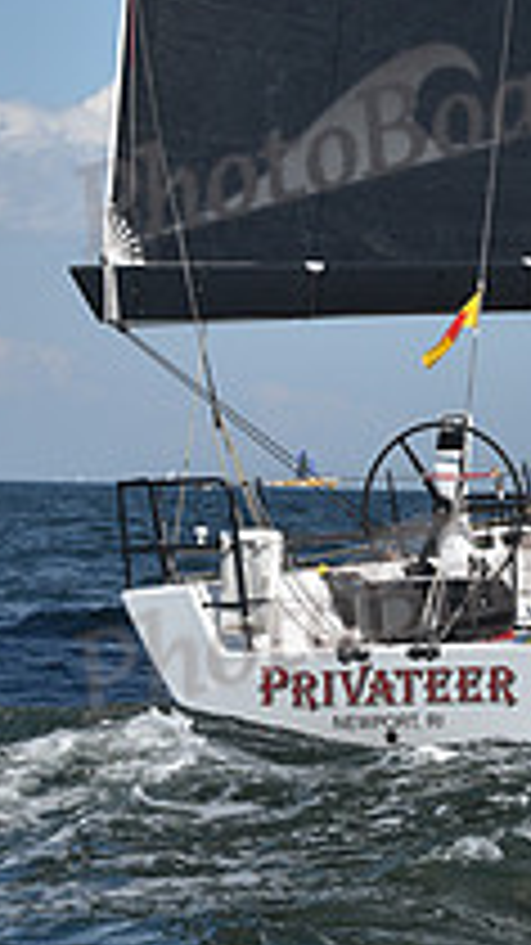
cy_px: 308
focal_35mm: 203
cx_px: 945
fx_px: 5085
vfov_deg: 10.6
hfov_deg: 5.9
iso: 320
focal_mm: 70
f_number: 10
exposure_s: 1/1250
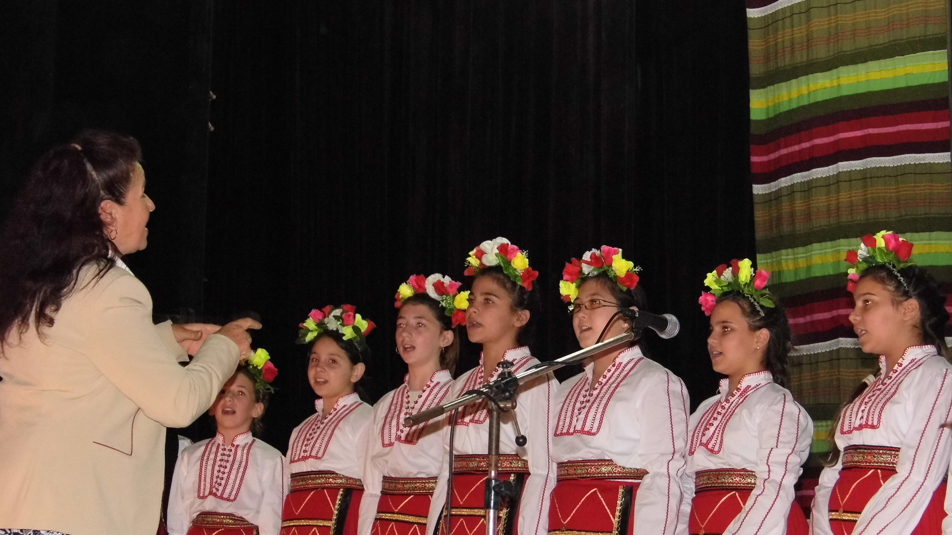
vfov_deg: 18.8
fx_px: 1616
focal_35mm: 64
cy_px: 356
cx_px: 474
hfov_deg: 32.8
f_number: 3.9
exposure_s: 1/60
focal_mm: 10.4
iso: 400
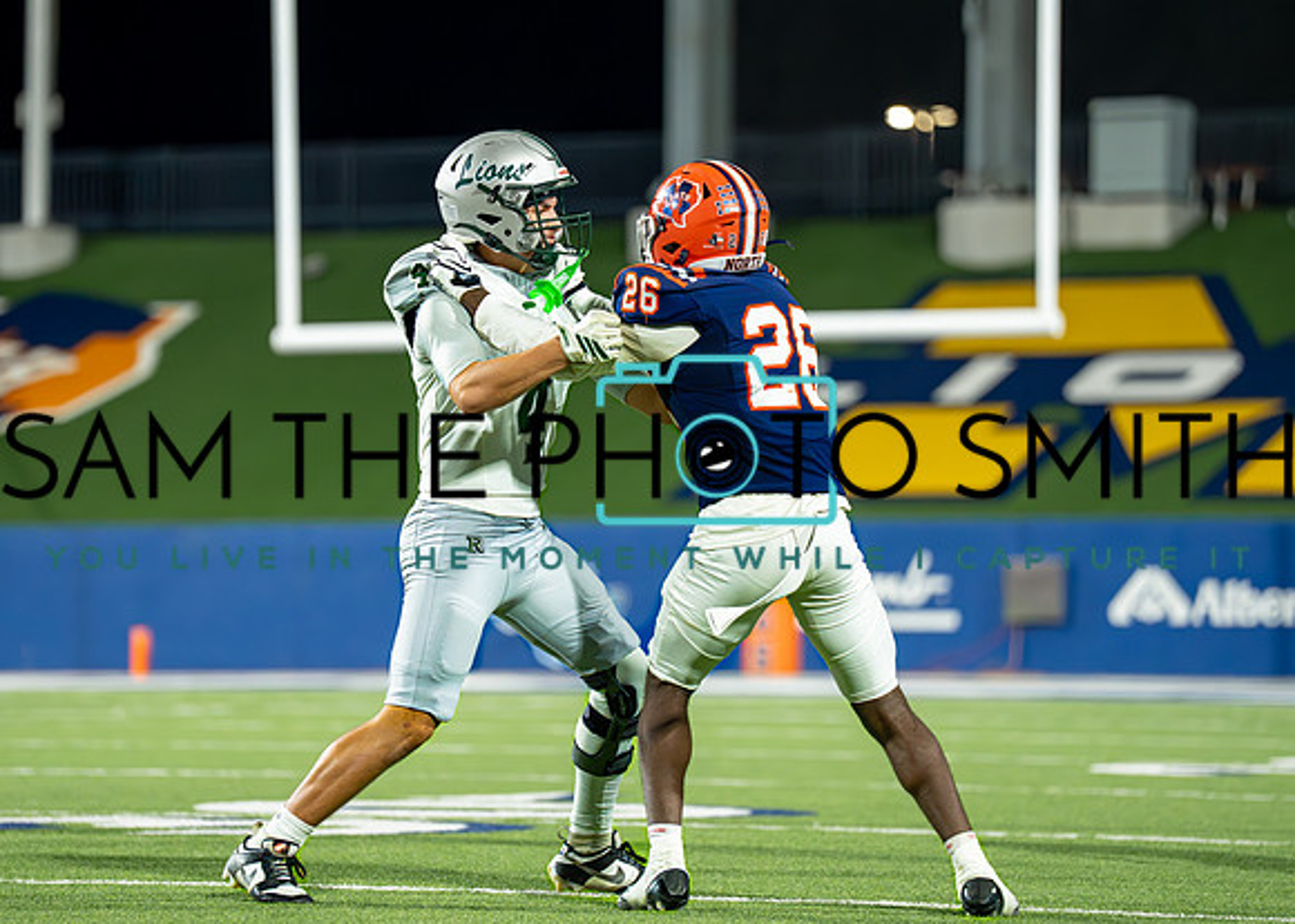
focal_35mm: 195
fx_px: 7178
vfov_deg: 7.4
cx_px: 531
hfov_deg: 10.3
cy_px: 431
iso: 3200
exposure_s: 1/1600
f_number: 2.8
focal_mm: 159
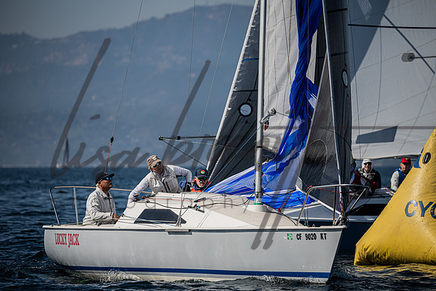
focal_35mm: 295
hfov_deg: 7.0
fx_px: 3578
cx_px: 211
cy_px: 146
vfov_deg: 4.7
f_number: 5.3
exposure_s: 1/5000
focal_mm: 280
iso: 400
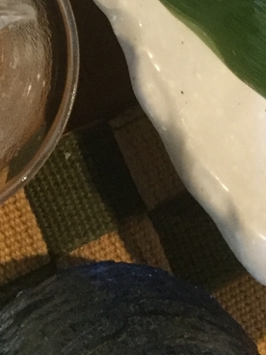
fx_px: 1035
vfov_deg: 19.1
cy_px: 38
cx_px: 175
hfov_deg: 14.6
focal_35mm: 101
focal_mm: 3.3
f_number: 2.4
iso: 250
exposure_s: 1/24
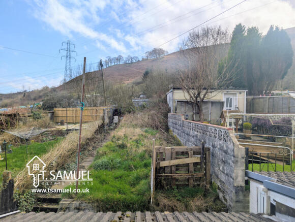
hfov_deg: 71.5
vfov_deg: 57.0
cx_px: 148
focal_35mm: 24
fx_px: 205
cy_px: 111
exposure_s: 1/2809
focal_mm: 6.9
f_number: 1.68
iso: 19
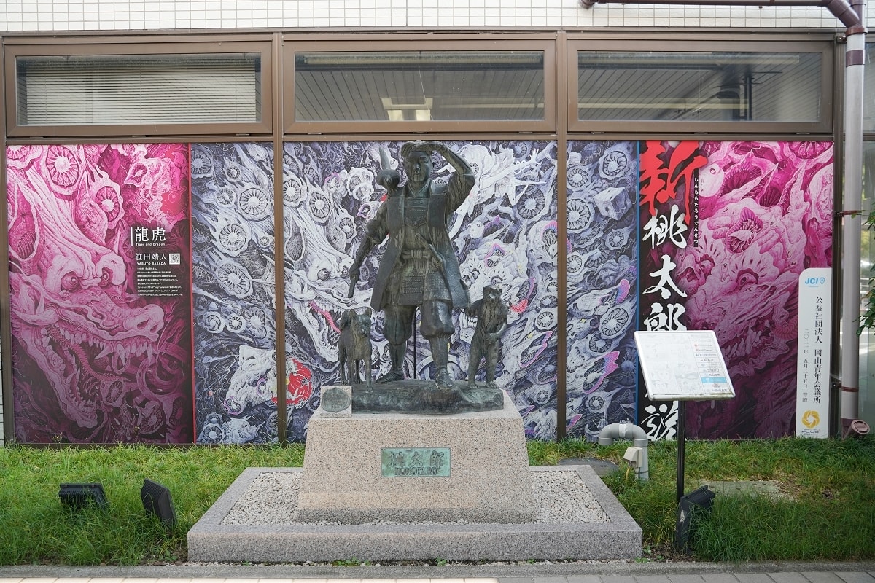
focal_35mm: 31
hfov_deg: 60.3
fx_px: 753
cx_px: 438
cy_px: 292
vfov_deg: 42.3
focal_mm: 31
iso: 250
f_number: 4
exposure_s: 1/160
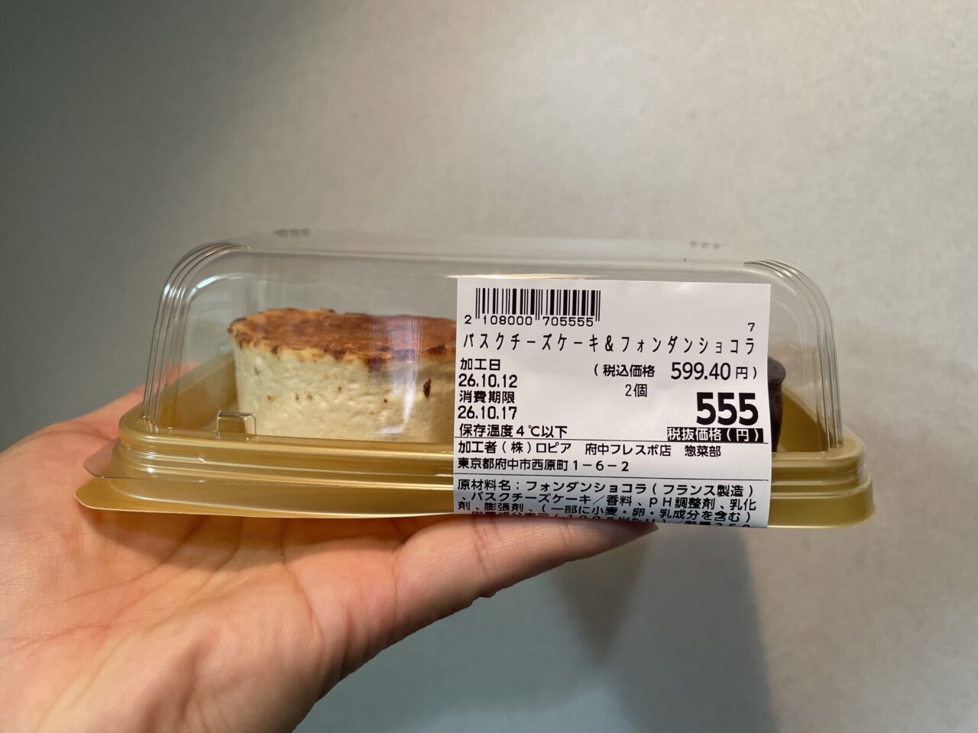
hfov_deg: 67.3
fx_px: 735
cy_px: 366
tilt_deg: -10.0
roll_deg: -4.6
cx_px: 489
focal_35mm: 26
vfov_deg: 53.1
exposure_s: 1/100
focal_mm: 4.2
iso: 125
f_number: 1.6
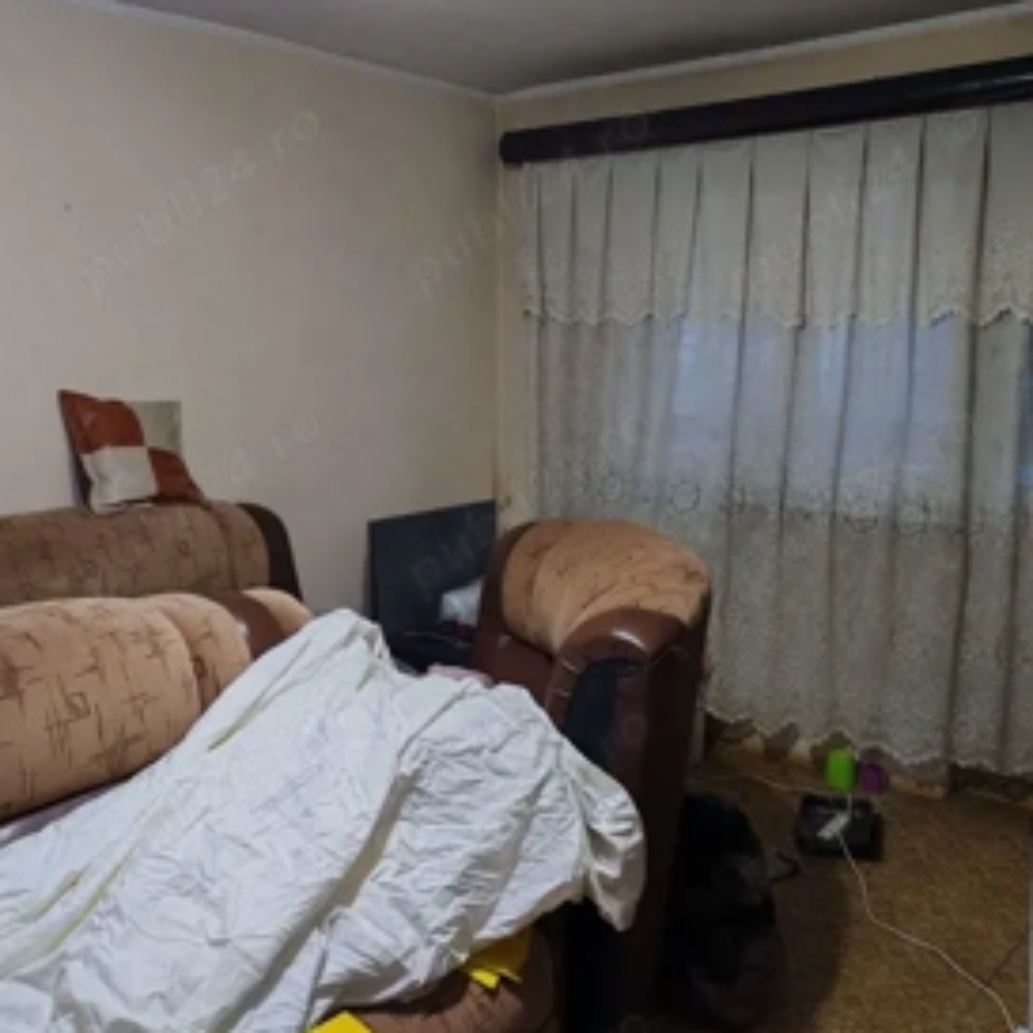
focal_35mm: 35
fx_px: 1182
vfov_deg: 47.2
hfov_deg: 47.2
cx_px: 534
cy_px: 526
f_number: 1.95
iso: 500
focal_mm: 5.52
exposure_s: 1/50
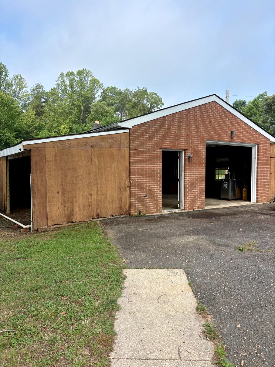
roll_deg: +0.3
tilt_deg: -1.8
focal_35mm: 26
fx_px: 275
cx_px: 138
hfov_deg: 53.1
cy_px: 184
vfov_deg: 67.3
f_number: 1.6
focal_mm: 5.96
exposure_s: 1/1337
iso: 50
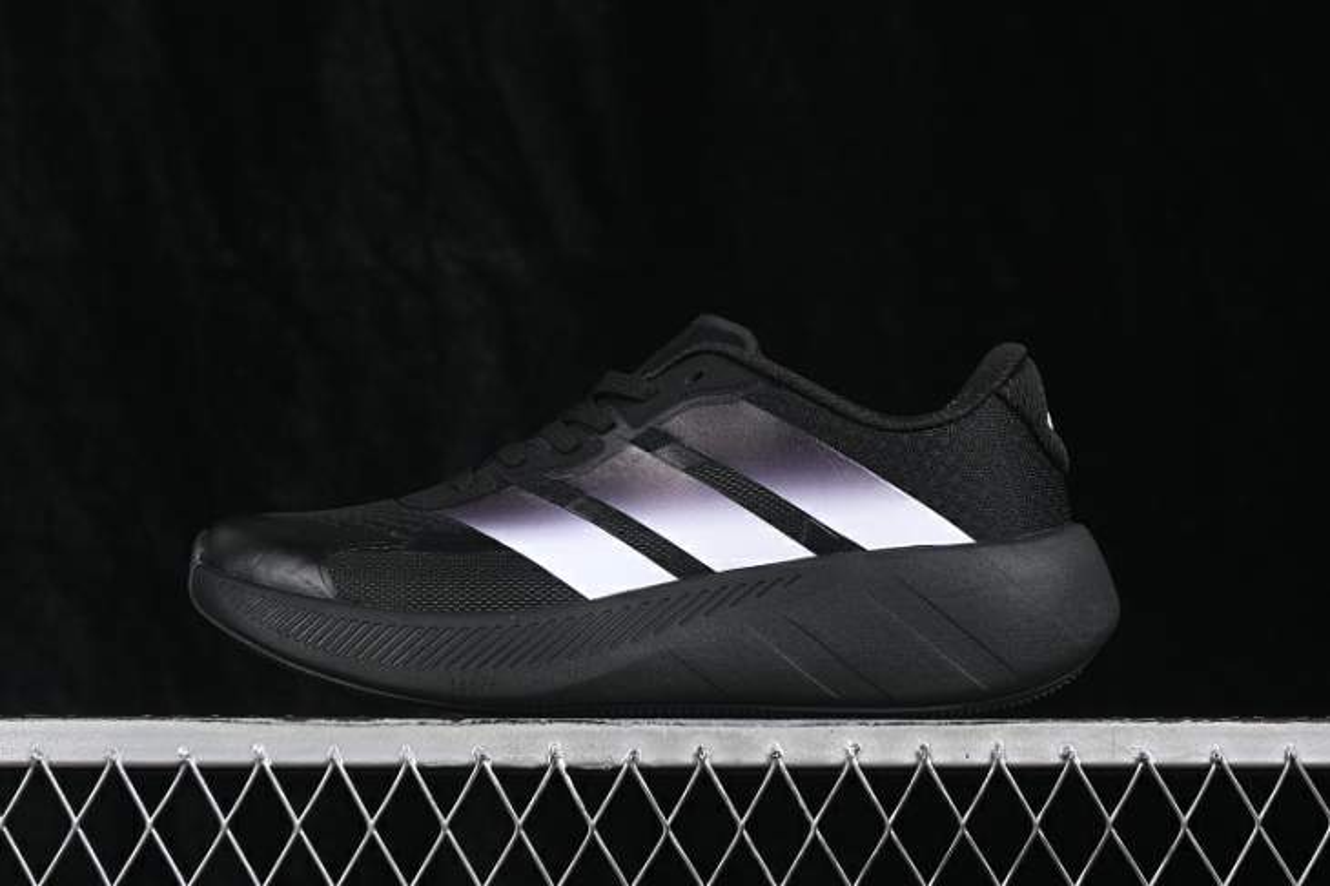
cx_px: 665
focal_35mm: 75
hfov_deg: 27.0
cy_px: 443
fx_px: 2769
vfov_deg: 18.2
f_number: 6.3
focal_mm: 50
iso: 160
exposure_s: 1/60
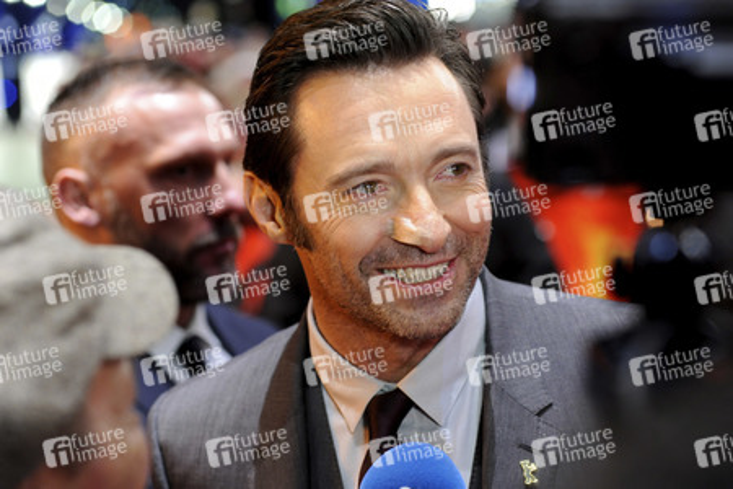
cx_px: 366
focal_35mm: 80
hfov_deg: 25.4
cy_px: 244
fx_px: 1629
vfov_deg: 17.1
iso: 2000
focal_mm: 80
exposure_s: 1/125
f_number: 4.5
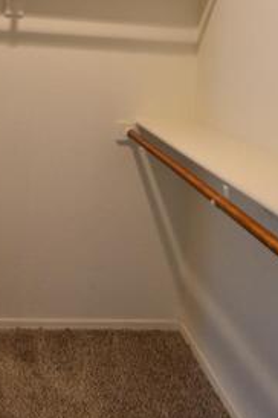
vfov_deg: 41.6
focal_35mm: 42
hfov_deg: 31.3
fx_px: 488
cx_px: 74
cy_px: 21
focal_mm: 10
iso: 800
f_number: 3.5
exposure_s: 1/60
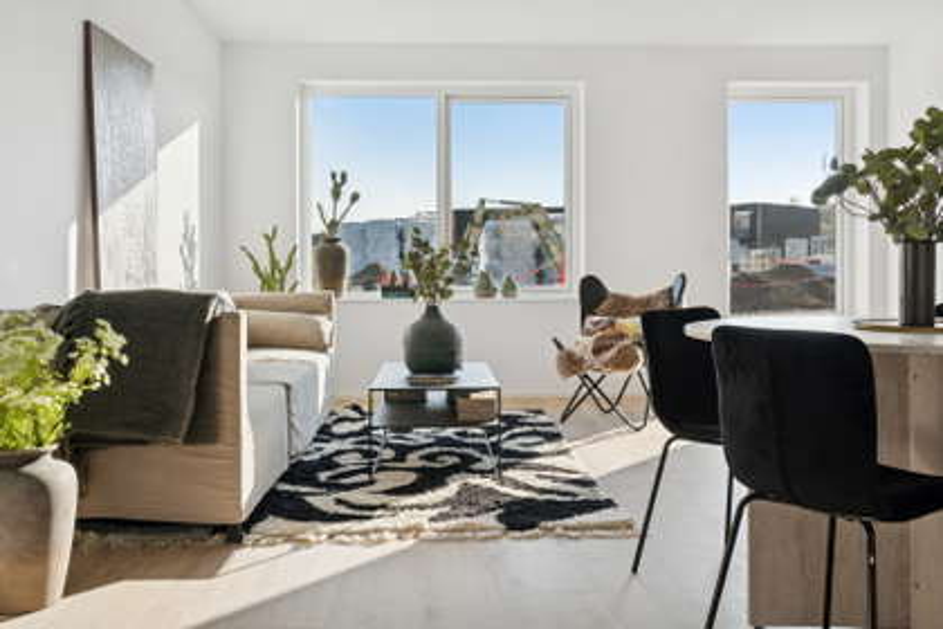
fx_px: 825
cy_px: 314
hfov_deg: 59.5
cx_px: 472
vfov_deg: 41.7
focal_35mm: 32
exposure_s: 1/100
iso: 200
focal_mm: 21
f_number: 8
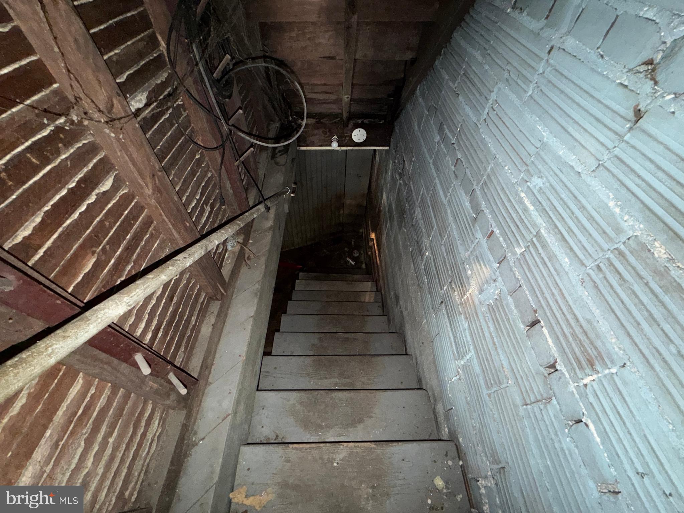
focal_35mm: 14
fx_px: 277
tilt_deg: -50.9
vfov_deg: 85.7
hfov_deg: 102.1
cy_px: 256
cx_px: 342
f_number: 2.2
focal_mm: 2.22
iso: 320
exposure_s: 1/21
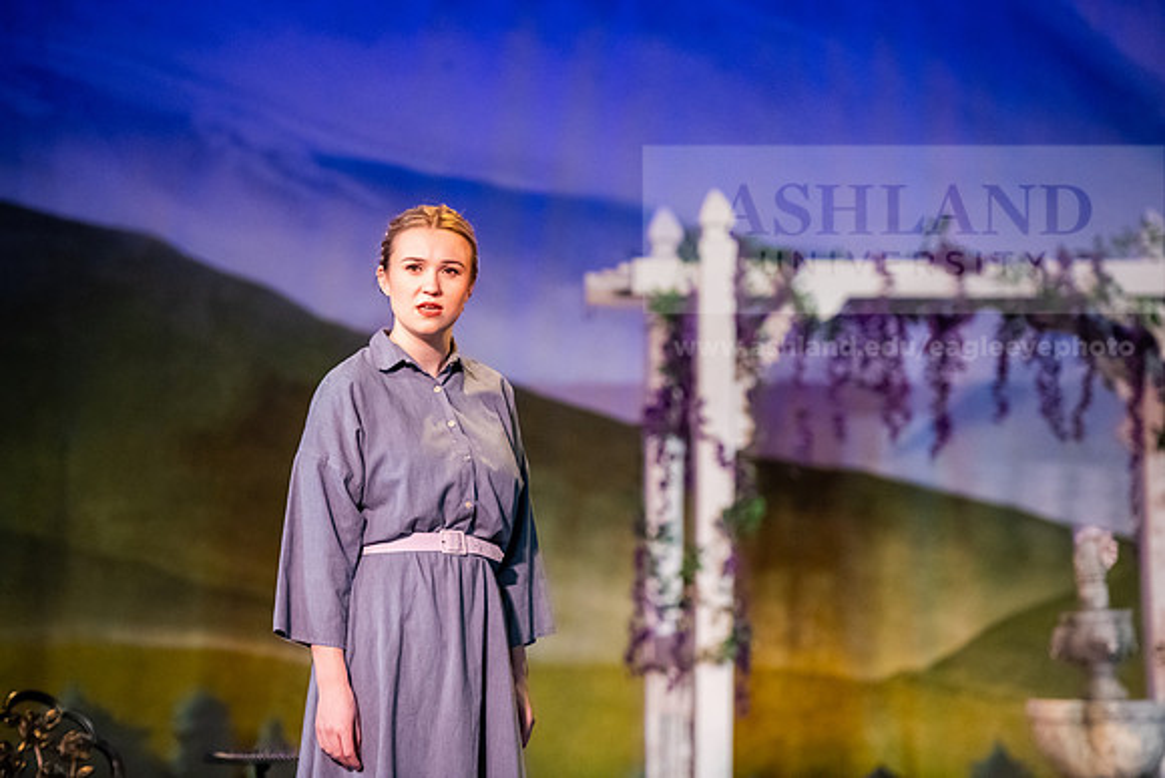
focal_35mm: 165
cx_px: 582
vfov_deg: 8.3
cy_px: 389
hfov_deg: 12.4
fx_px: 5341
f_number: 3.2
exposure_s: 1/250
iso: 5000
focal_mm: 165
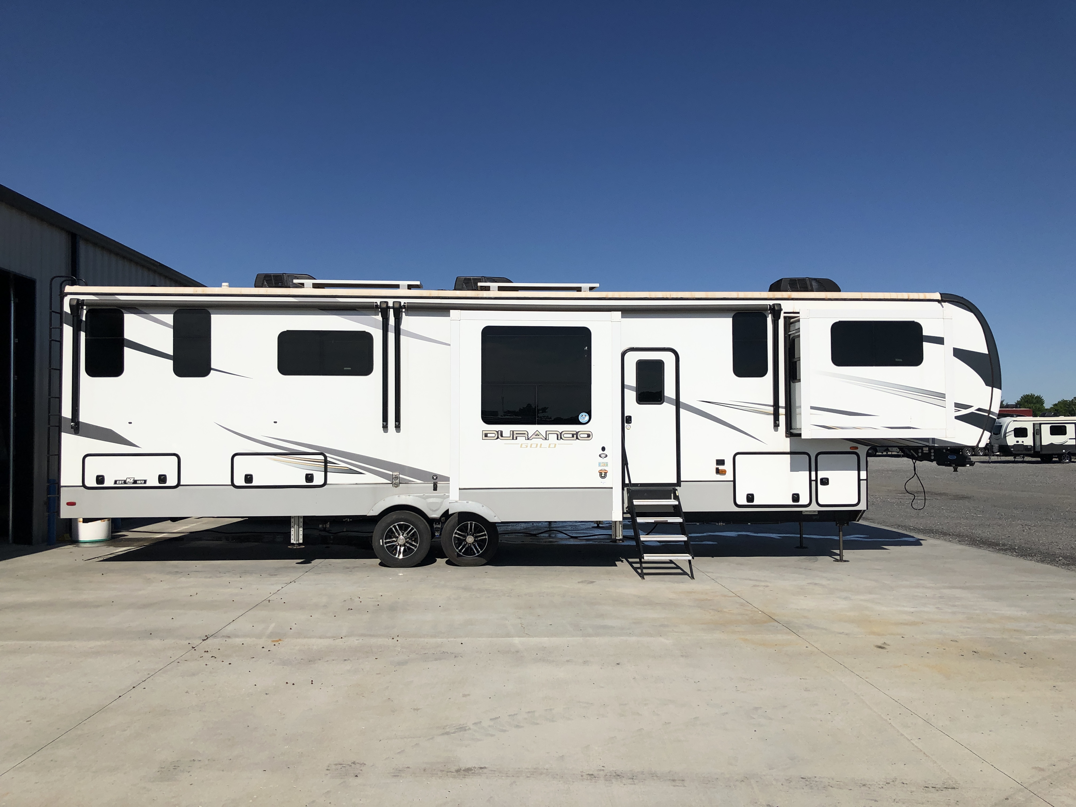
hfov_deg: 63.4
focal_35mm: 28
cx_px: 538
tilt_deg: +2.2
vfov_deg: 49.7
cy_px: 404
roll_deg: -0.3
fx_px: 870
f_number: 1.8
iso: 20
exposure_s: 1/6024
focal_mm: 3.99
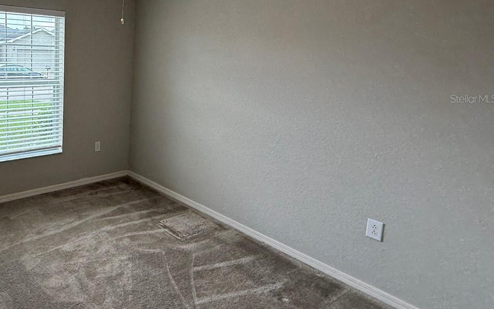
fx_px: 337
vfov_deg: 48.3
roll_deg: -0.4
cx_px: 83
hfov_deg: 64.6
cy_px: 98
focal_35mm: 25
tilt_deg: -7.8
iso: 50
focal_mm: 2.22
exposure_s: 1/120
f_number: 2.2
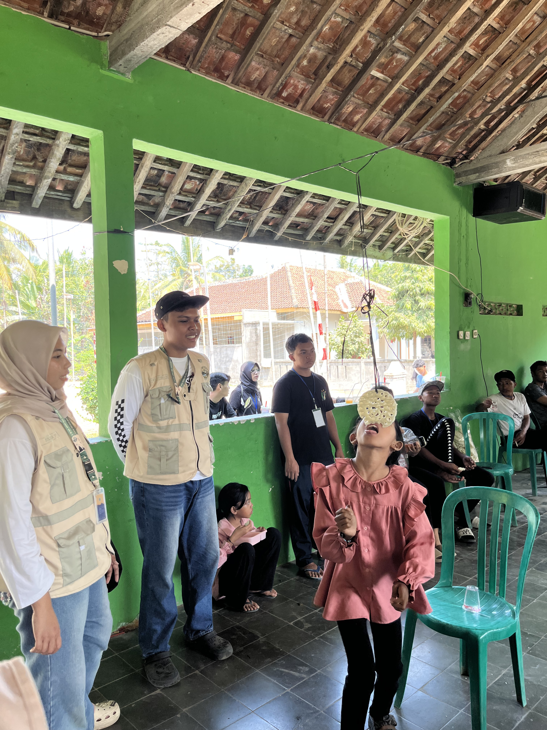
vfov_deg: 67.3
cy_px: 365
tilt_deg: -1.6
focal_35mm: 26
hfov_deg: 53.1
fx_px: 548
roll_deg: +2.1
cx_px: 274
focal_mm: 5.1
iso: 40
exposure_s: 1/154
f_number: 1.6
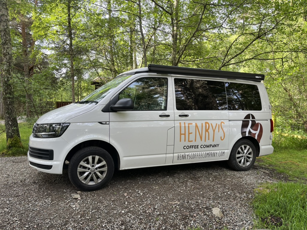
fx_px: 231
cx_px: 154
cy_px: 115
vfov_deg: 53.1
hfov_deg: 67.3
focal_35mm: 26
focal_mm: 5.1
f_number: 1.6
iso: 40
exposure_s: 1/188
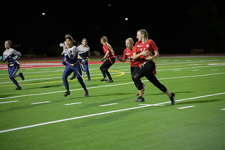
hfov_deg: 15.8
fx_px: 813
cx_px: 112
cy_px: 75
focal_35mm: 130
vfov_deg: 10.6
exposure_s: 1/640
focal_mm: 130
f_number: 2.8
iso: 3200
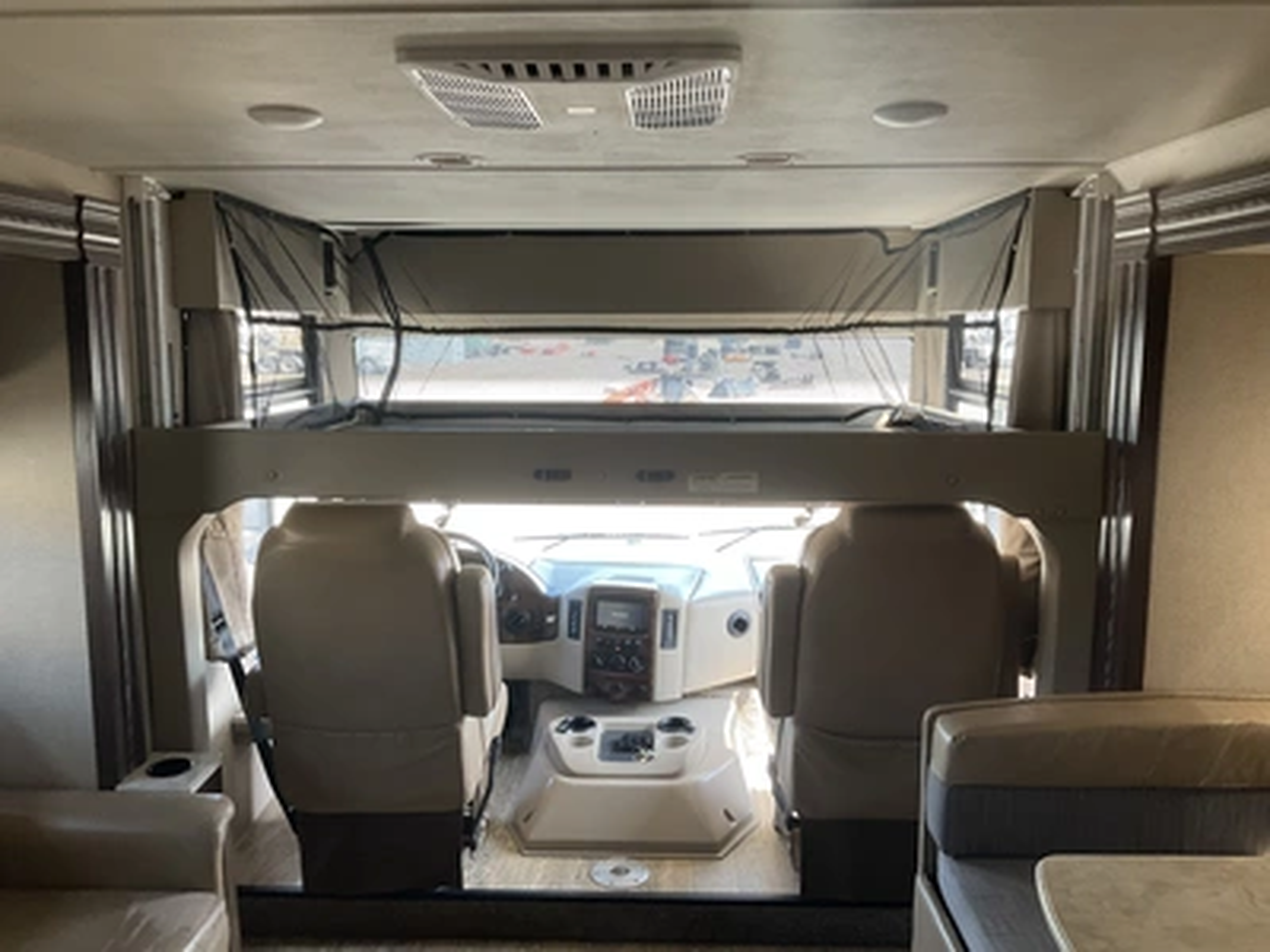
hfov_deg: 61.7
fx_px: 1064
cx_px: 635
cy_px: 476
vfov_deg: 48.2
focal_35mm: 29
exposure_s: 1/87
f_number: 1.8
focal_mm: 3
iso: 64
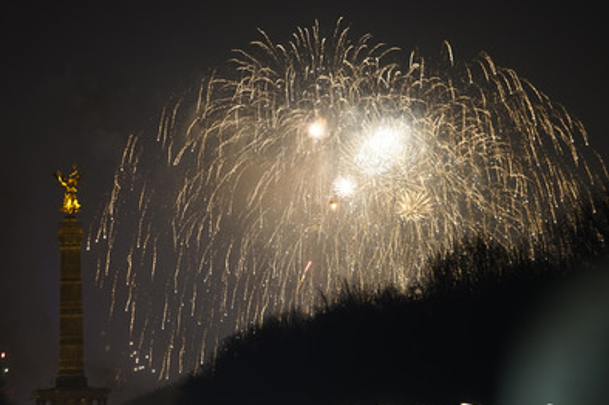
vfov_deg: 6.0
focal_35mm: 229
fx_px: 3871
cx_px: 327
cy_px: 226
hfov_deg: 9.0
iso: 1600
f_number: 4
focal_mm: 200
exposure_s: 1/15
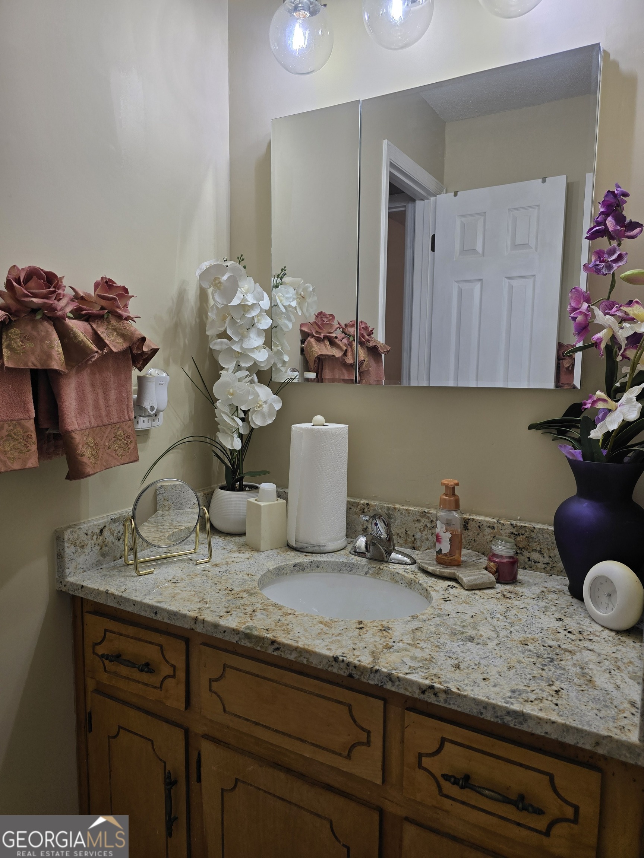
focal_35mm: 23
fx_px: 571
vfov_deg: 73.9
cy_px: 429
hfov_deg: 58.9
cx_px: 322
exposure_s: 1/120
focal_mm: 6.3
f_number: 1.7
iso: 50
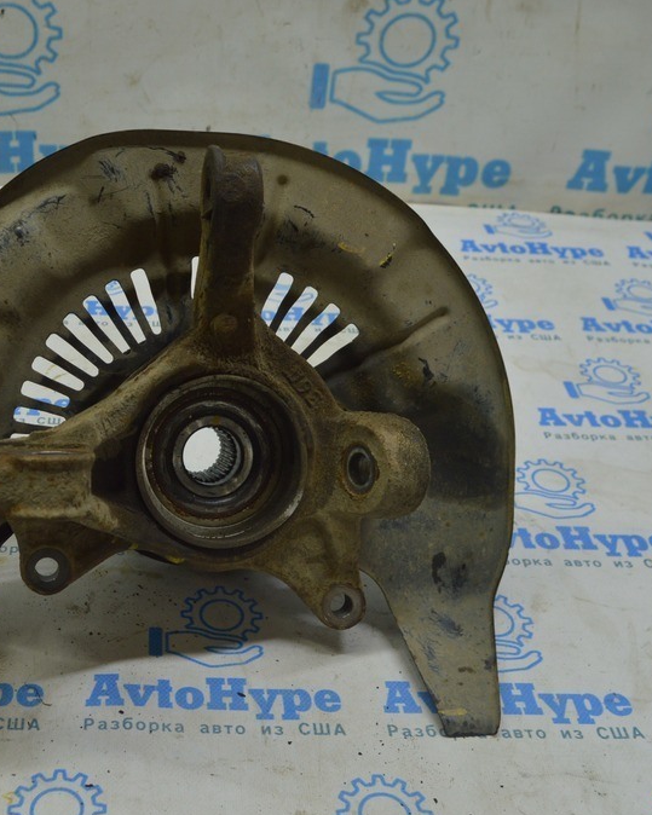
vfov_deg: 39.5
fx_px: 1134
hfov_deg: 31.5
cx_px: 157
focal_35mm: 47
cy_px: 409
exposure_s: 1/40
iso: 400
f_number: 5.6
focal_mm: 22
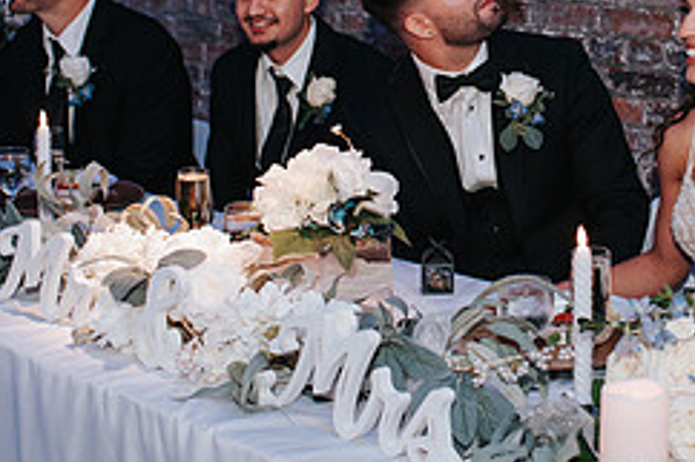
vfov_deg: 16.1
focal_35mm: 84
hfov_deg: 24.0
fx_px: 1621
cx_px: 514
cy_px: 88
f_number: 2.8
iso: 1000
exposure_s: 1/200
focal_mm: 35
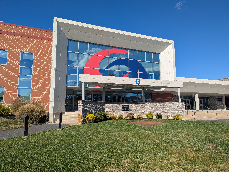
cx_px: 114
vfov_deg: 56.9
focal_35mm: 24
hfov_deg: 71.5
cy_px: 86
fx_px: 159
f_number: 1.85
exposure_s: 1/3906
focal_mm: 6.81
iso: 48
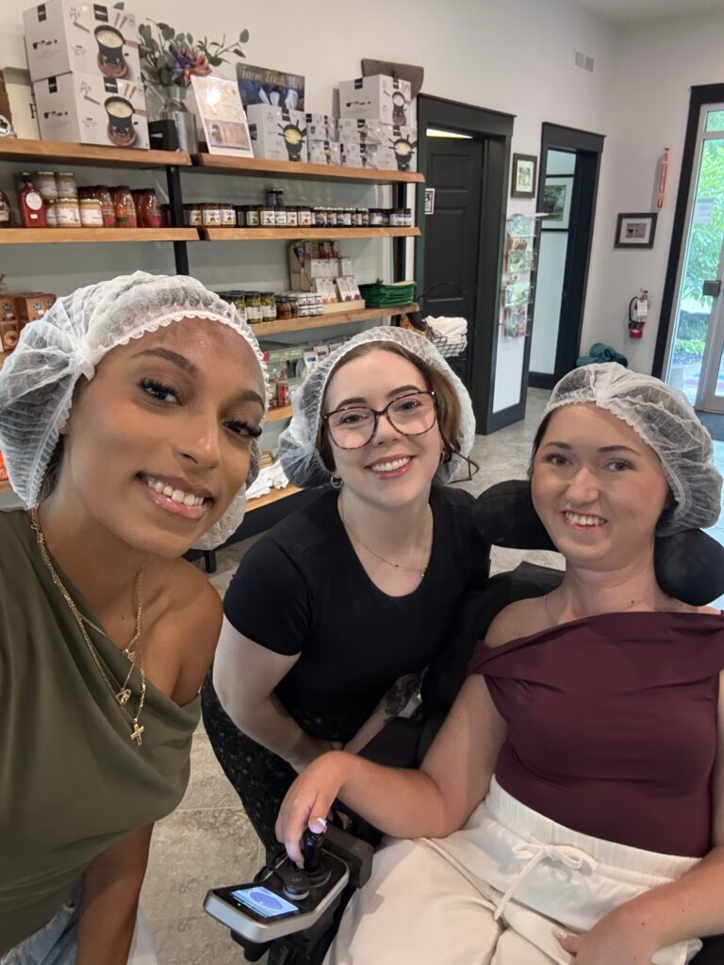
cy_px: 482
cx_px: 362
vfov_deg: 73.9
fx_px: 641
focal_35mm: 23
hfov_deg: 58.9
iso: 400
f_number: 1.9
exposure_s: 1/40
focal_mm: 2.69
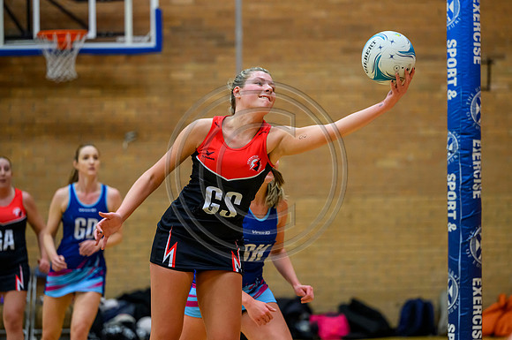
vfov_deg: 9.2
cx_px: 268
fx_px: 2107
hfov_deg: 13.9
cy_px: 158
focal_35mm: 148
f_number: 2.8
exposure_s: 1/1000
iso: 5000
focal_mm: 135
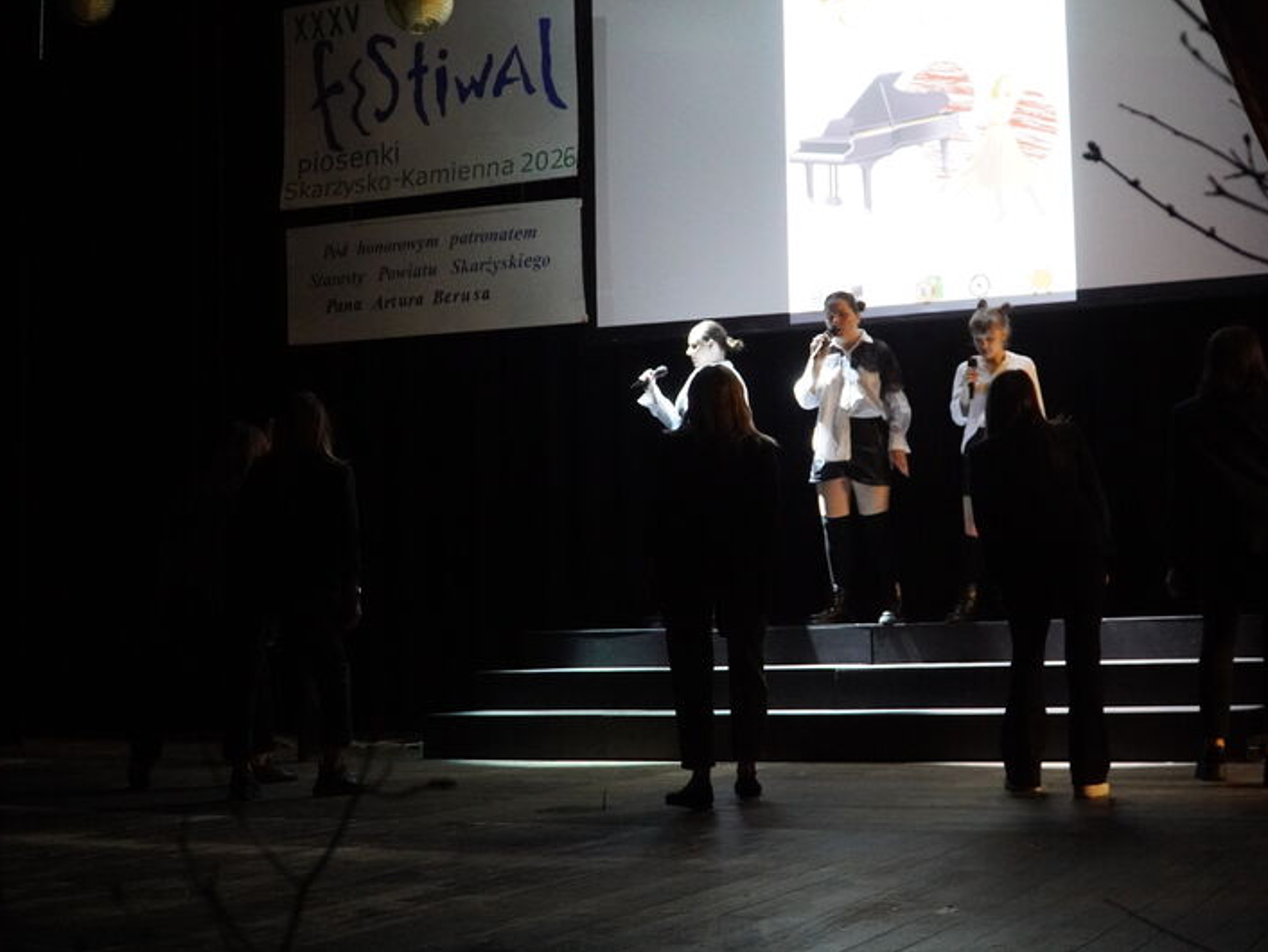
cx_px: 700
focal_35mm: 49
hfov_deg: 38.9
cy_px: 475
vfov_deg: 29.7
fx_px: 1796
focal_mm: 30
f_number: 4
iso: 6400
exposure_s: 1/40
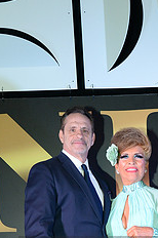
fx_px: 726
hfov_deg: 12.3
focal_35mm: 110
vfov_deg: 17.9
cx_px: 161
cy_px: 271
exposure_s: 1/250
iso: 2500
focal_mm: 44
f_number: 5.6
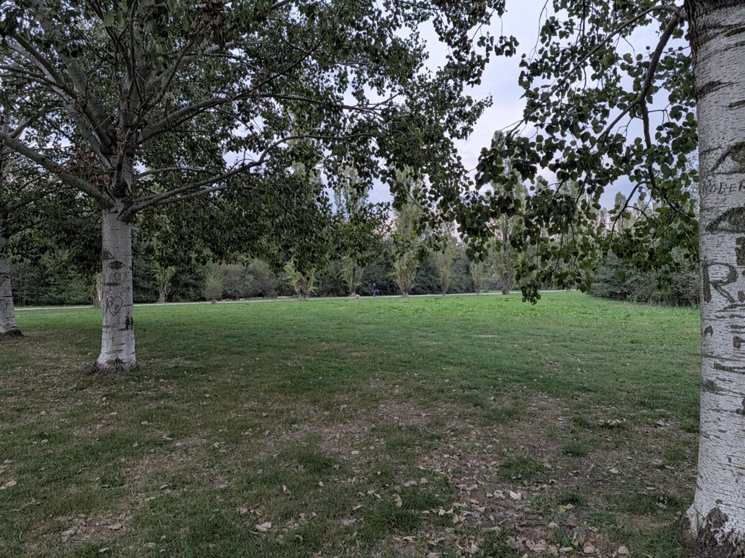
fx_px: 495
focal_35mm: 23
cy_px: 279
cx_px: 372
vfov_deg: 58.9
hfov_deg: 73.9
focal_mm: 5.28
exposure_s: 1/119
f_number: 1.7
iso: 220
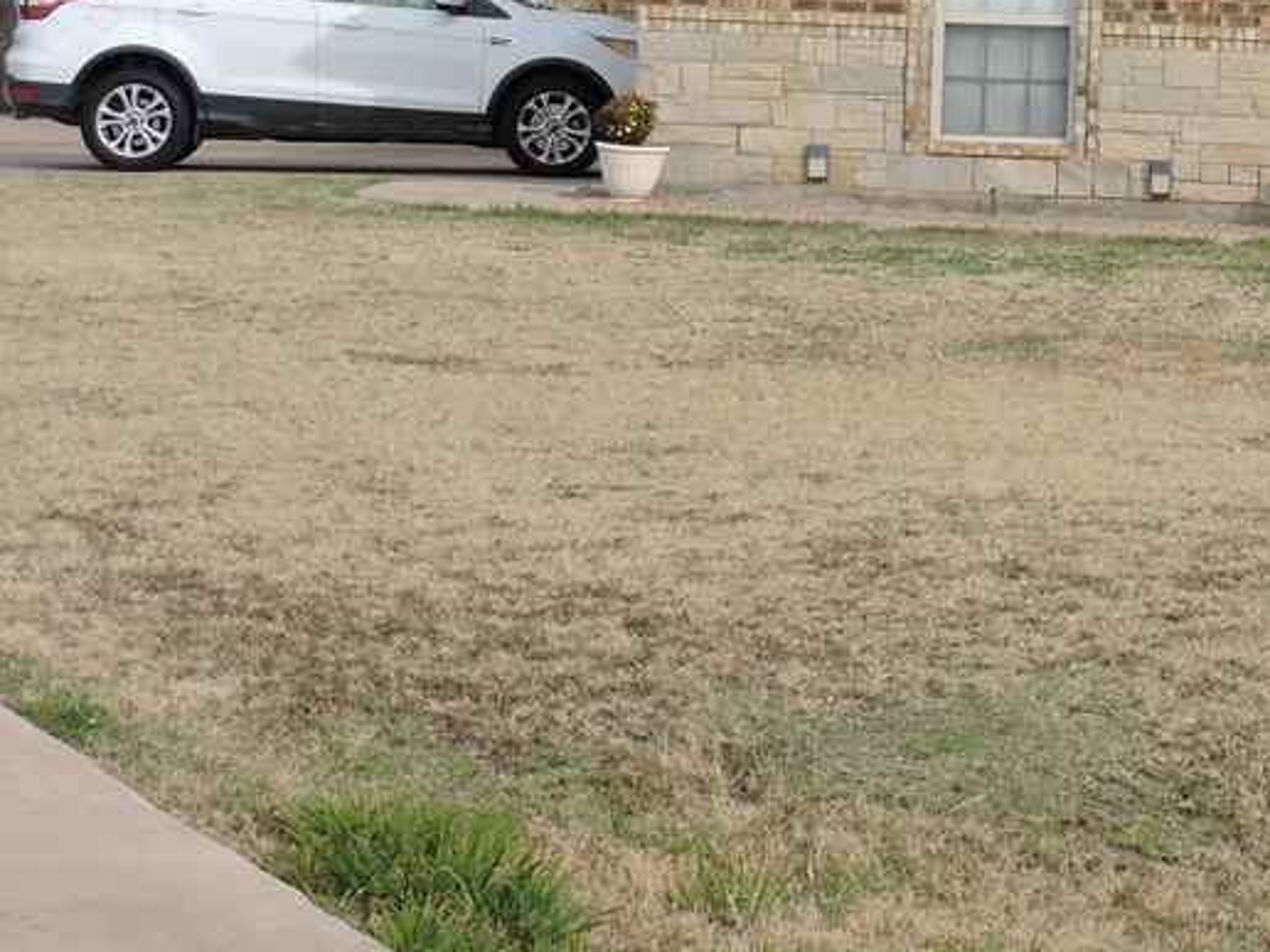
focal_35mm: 124
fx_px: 4549
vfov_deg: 11.8
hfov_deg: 15.5
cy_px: -12
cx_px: 1378
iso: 100
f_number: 3.6
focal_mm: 8.9
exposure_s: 1/800
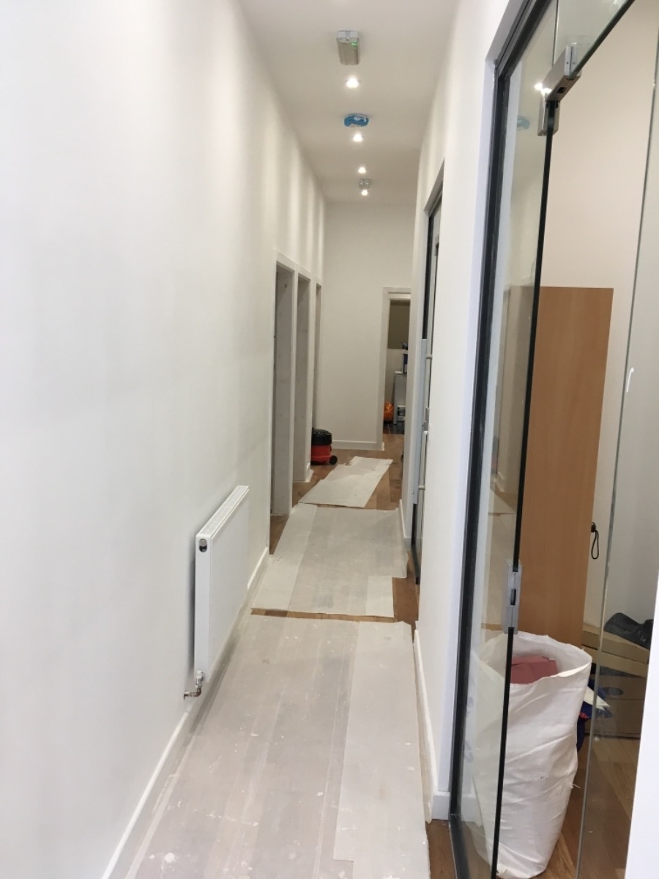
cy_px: 440
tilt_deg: -11.0
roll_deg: -2.1
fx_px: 736
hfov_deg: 48.2
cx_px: 330
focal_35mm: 29
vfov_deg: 61.7
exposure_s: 1/33
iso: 32
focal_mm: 4.15
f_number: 2.2
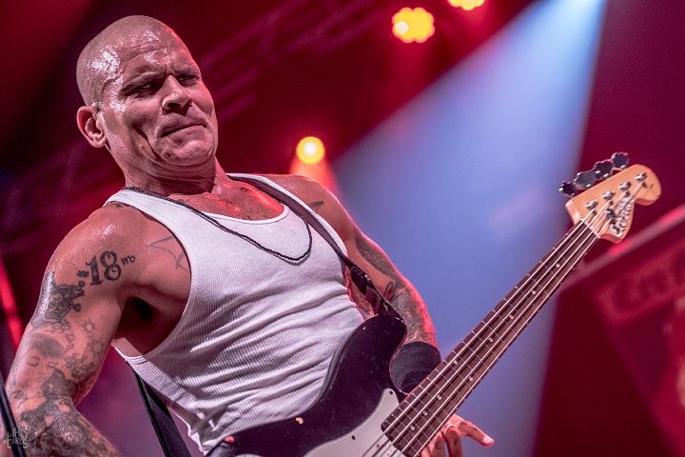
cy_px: 228
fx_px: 1998
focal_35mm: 105
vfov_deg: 13.0
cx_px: 342
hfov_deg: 19.5
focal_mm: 70
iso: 1600
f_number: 2.8
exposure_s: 1/100
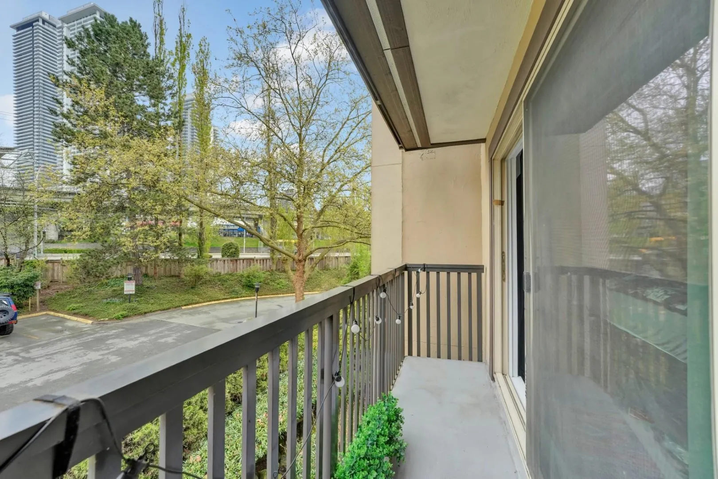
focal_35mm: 14
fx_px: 279
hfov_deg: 104.3
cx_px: 359
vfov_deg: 81.2
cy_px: 240
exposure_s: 1/200
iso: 400
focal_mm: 14
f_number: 8
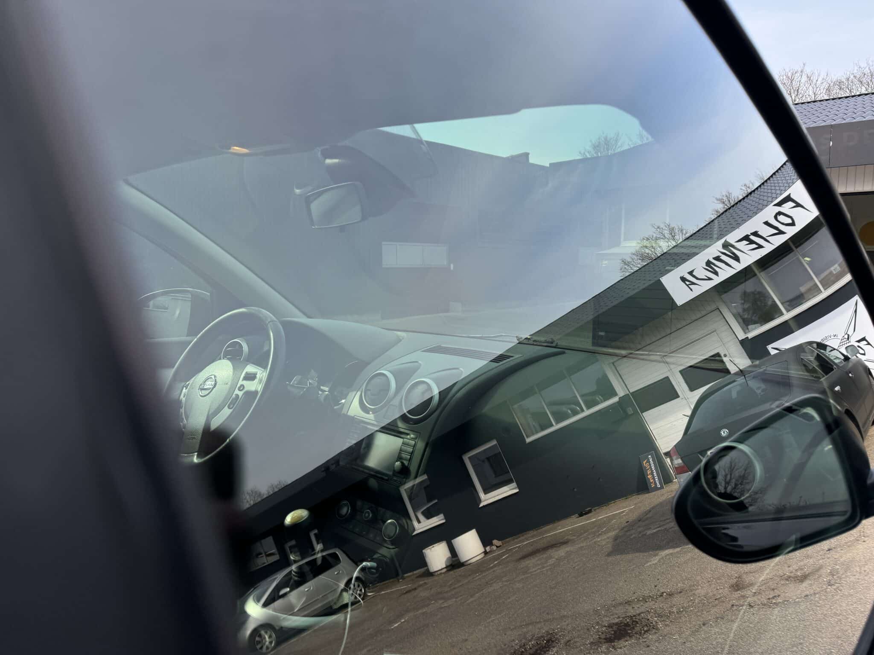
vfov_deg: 56.8
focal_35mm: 24
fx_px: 606
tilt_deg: -5.6
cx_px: 437
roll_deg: +1.3
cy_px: 328
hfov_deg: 71.6
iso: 80
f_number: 1.78
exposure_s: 1/1637
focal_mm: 6.76
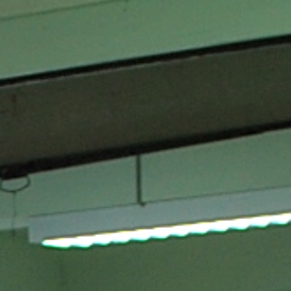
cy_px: 732
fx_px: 2568
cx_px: -349
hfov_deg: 6.3
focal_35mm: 270
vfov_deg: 6.2
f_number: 5.6
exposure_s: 1/10
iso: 200
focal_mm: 18
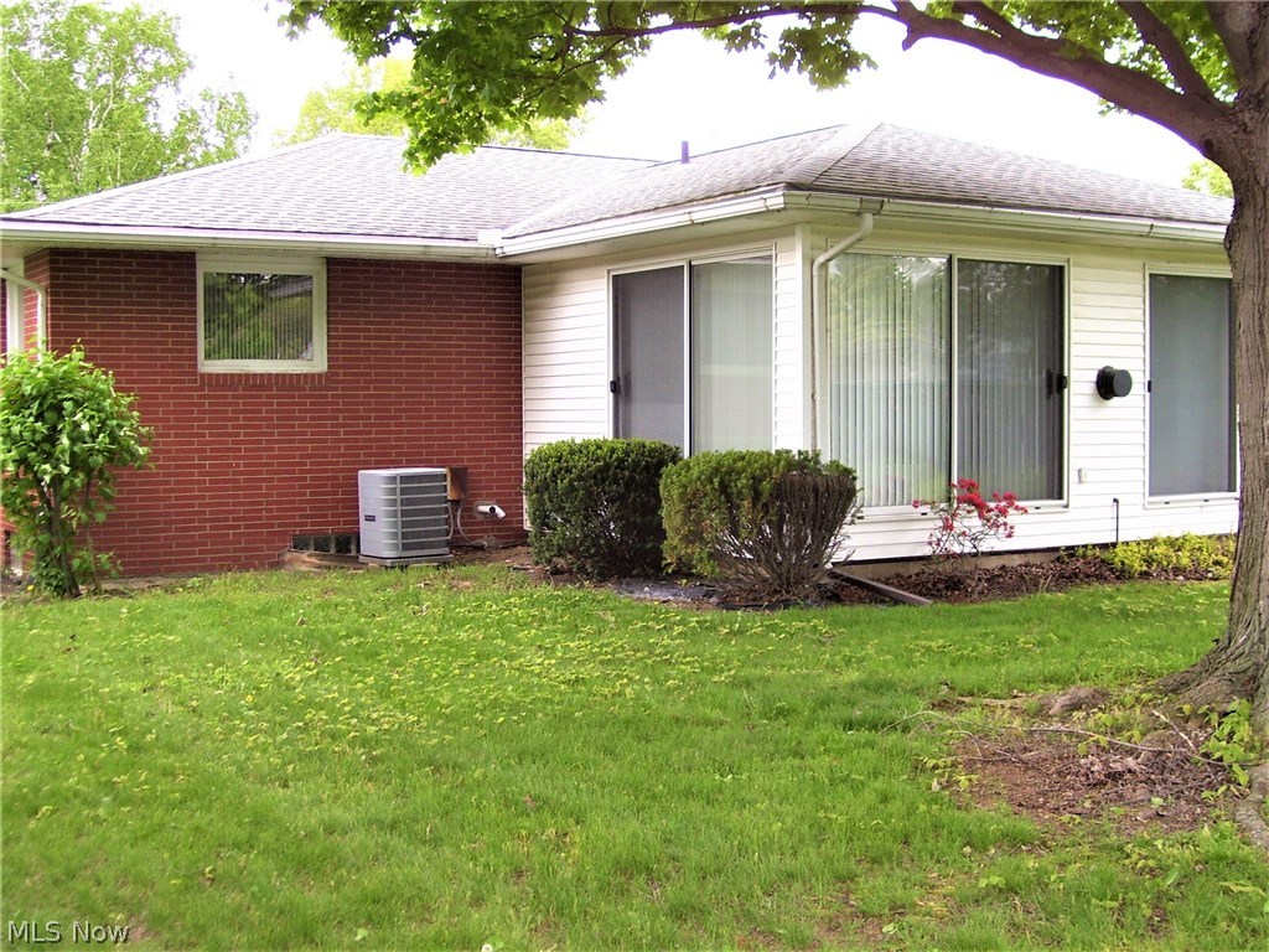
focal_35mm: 45
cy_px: 476
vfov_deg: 32.2
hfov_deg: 42.1
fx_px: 1650
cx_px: 634
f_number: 3
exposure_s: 1/60
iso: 100
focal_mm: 7.6
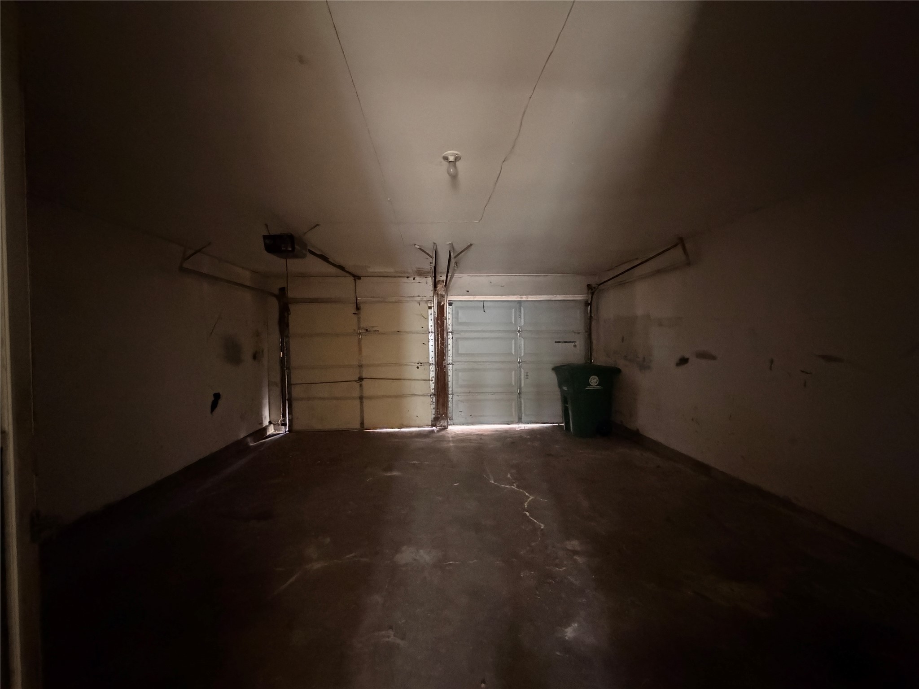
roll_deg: +0.9
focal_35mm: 14
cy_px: 344
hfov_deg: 102.1
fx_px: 372
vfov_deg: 85.7
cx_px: 460
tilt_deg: -0.9
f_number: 2.2
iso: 2500
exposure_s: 1/30
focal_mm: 2.22
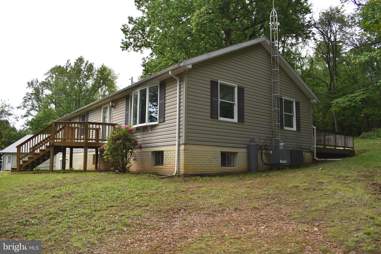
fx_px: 286
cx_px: 190
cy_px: 127
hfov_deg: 67.4
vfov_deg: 47.9
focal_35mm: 27
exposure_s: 1/125
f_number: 5.6
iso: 100
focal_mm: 18
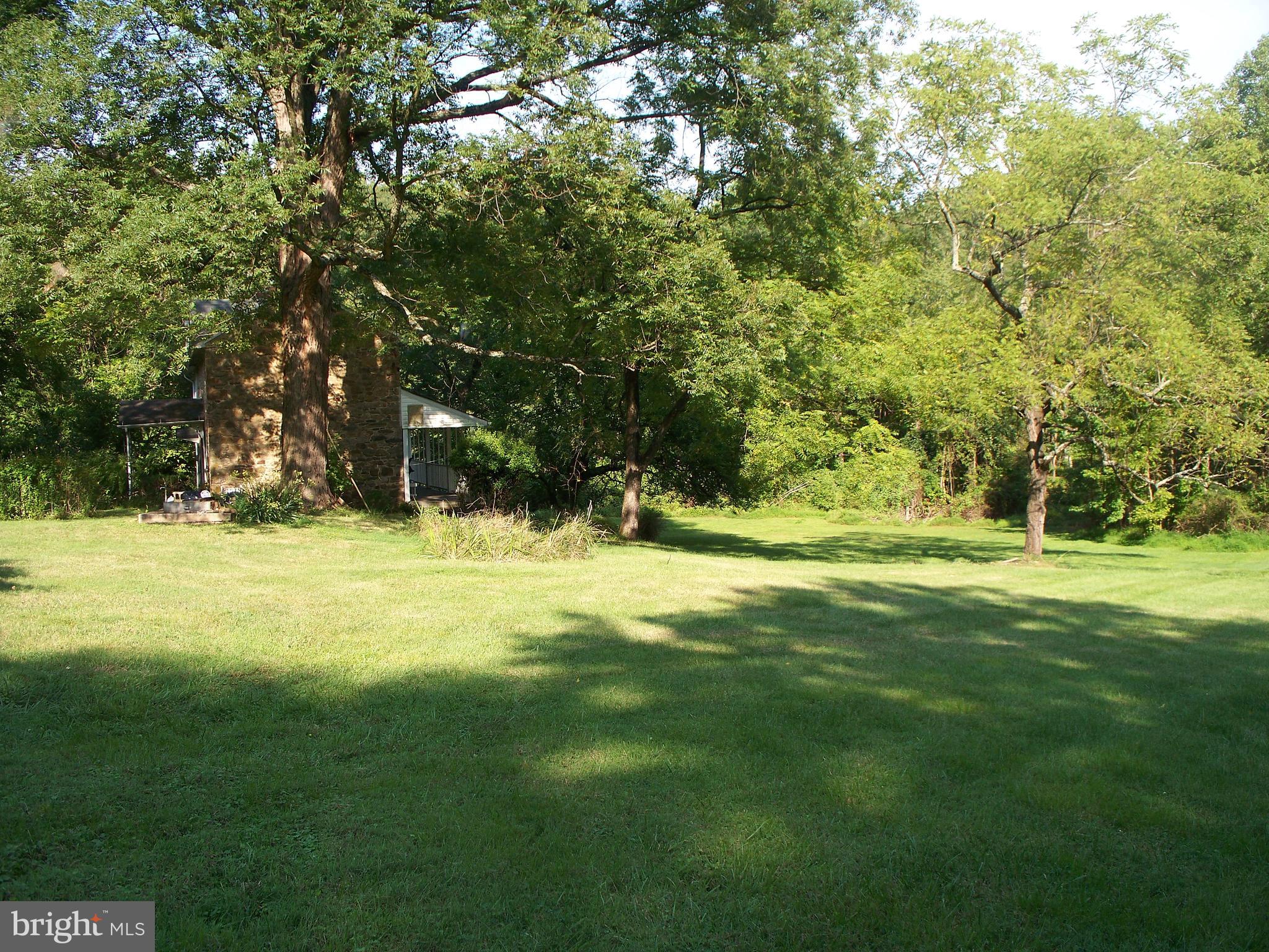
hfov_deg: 51.4
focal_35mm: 36
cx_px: 634
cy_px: 476
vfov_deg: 39.7
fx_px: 1320
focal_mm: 7.54
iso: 64
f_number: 2.8
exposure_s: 1/320
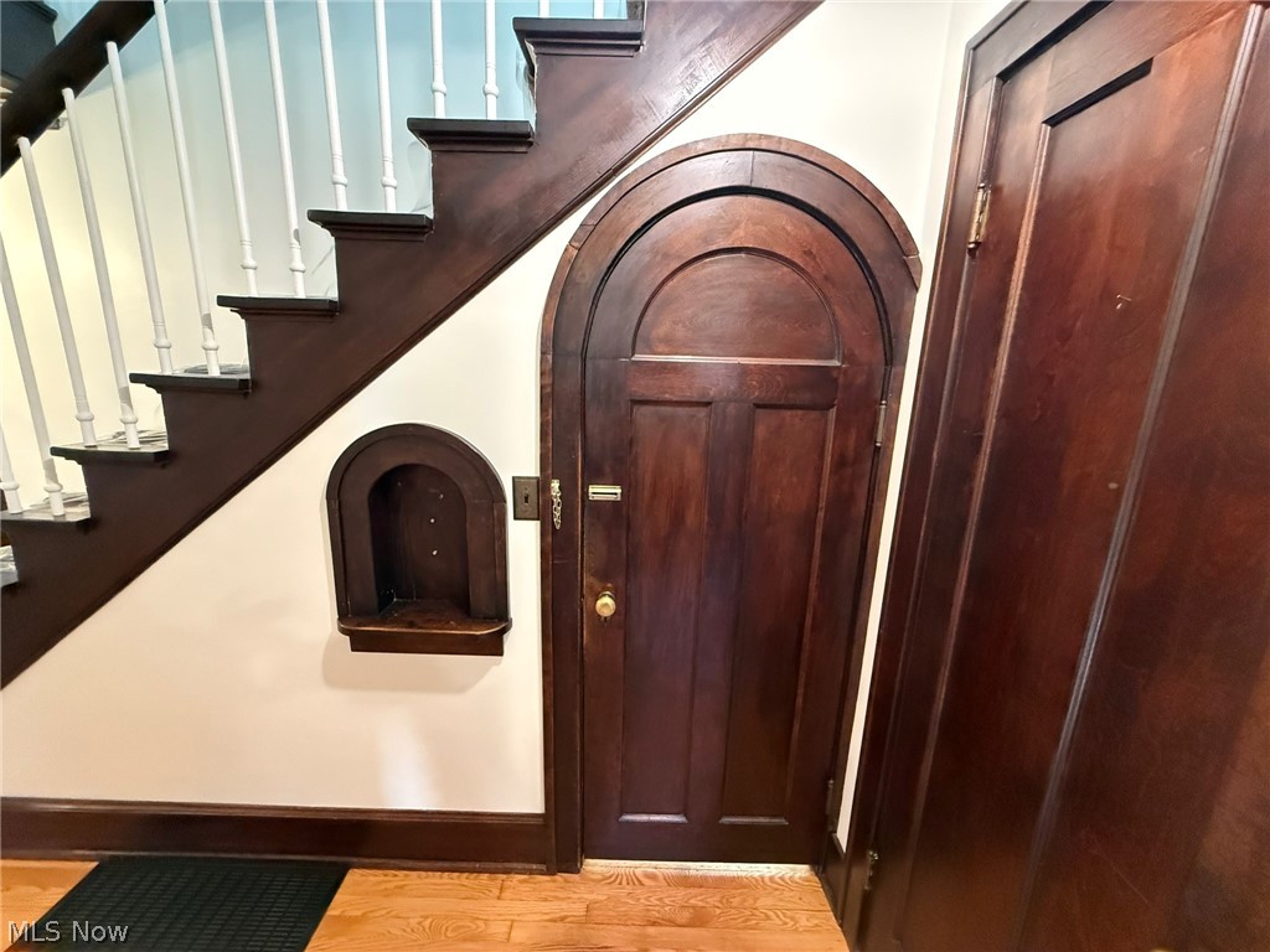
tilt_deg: -12.1
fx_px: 514
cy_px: 476
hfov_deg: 102.1
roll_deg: -1.4
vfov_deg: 85.7
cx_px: 635
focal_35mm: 14
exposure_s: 1/60
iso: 1000
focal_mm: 2.22
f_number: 2.2
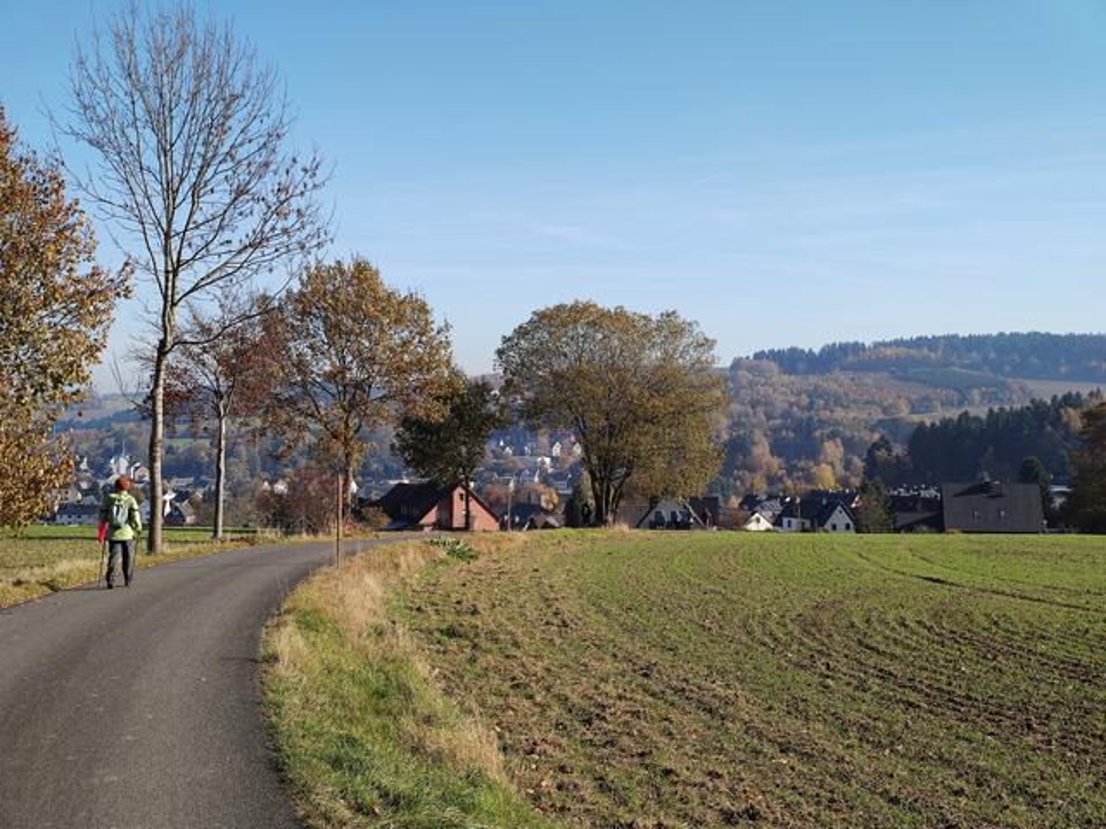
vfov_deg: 30.3
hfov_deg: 39.7
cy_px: 414
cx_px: 553
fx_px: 1534
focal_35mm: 48
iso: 50
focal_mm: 8.16
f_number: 2
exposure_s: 1/1576
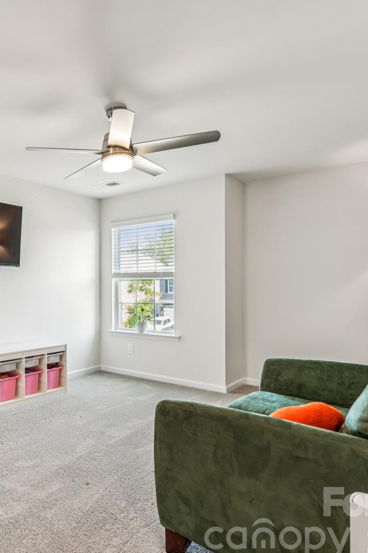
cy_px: 282
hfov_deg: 45.5
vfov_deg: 71.2
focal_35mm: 25
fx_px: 386
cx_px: 27
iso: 100
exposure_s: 1/2.5
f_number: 9
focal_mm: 16.1
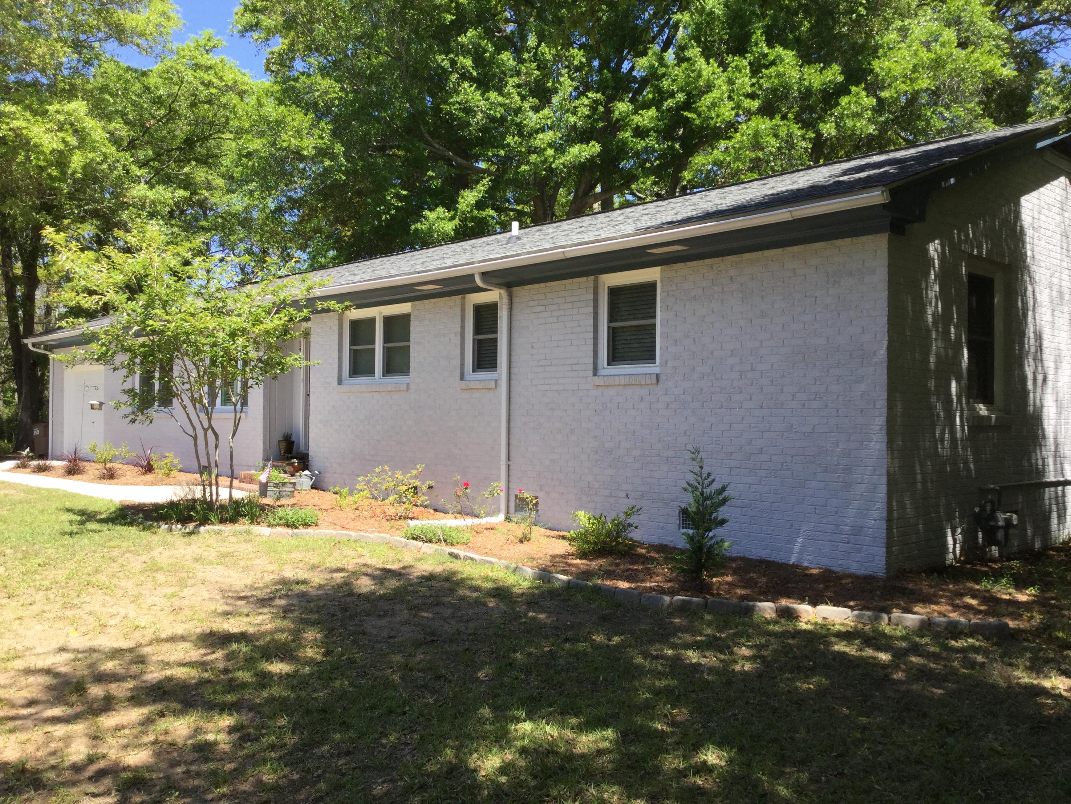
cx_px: 536
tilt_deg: +0.8
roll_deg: -1.0
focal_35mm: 31
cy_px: 402
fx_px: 959
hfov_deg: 58.4
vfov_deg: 45.4
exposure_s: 1/476
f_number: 2.4
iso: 25
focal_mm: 3.3
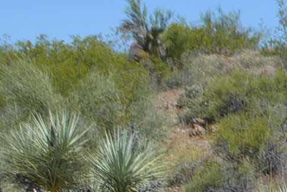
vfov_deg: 6.1
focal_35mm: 222
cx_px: 663
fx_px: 1771
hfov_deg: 8.5
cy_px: 337
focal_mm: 24
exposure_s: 1/1600
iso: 400
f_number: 6.3
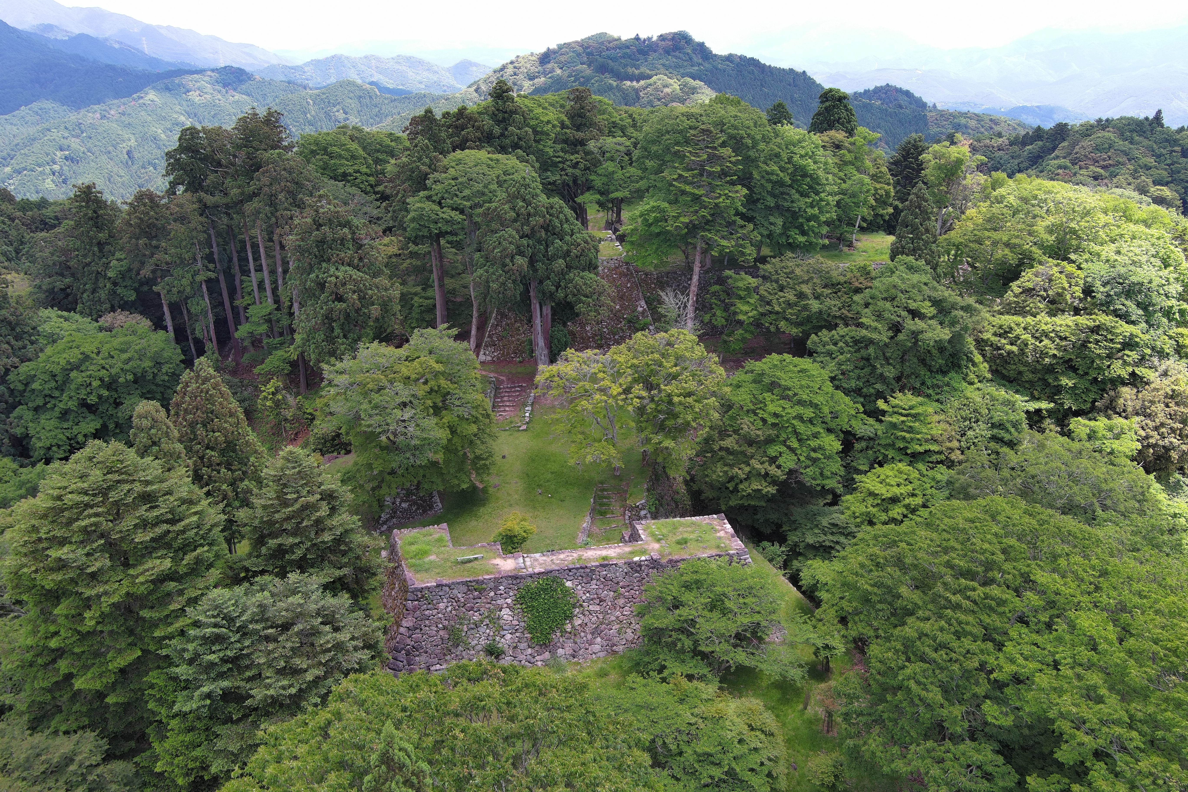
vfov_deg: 45.0
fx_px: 957
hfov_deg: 63.7
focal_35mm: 29
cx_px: 594
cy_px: 396
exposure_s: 1/292
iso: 100
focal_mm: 10.57
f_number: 2.8
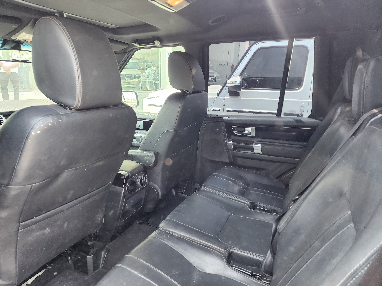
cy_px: 143
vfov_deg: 58.9
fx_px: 254
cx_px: 191
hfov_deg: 73.9
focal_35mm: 23
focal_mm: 6.4
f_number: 1.8
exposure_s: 1/100
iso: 200
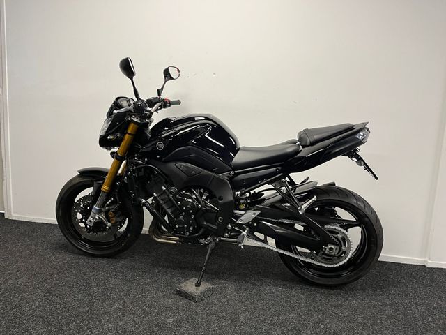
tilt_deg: -6.9
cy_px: 168
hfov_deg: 67.3
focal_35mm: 26
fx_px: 335
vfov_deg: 53.1
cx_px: 223
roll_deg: +2.9
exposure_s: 1/50
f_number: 1.6
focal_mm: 5.1
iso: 80
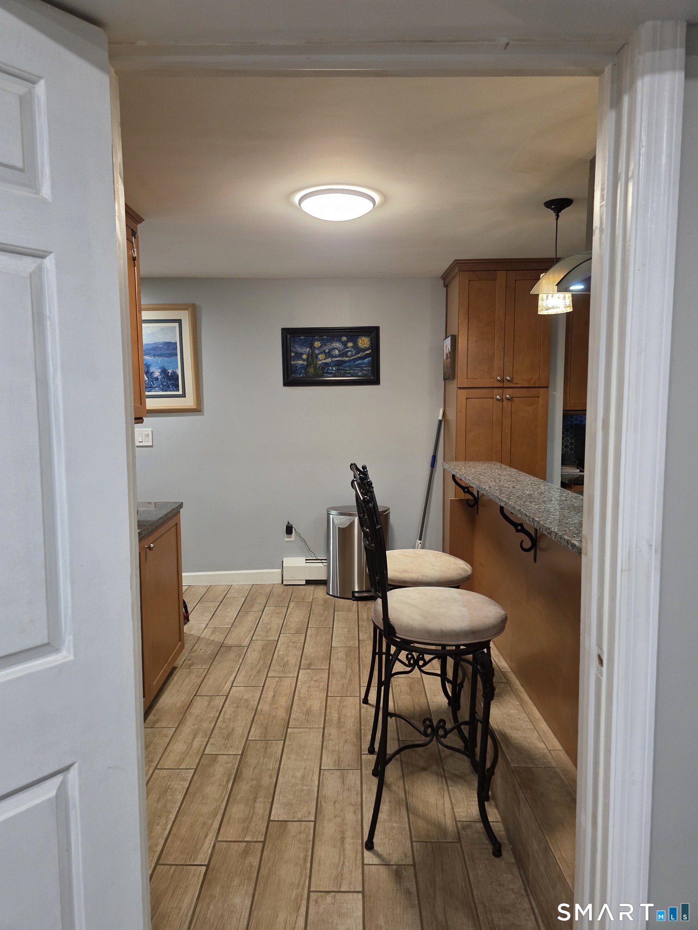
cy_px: 465
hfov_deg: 58.9
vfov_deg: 73.9
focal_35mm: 23
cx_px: 349
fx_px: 618
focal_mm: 6.3
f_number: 1.7
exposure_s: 1/120
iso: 500
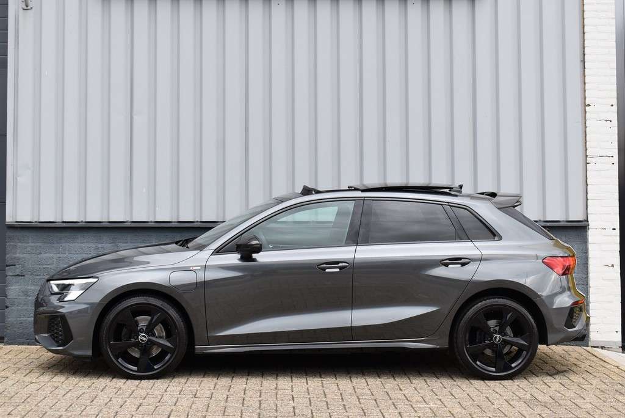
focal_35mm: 69
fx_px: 1199
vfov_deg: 19.8
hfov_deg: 29.2
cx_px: 312
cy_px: 209
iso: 400
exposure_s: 1/250
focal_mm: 46
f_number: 8
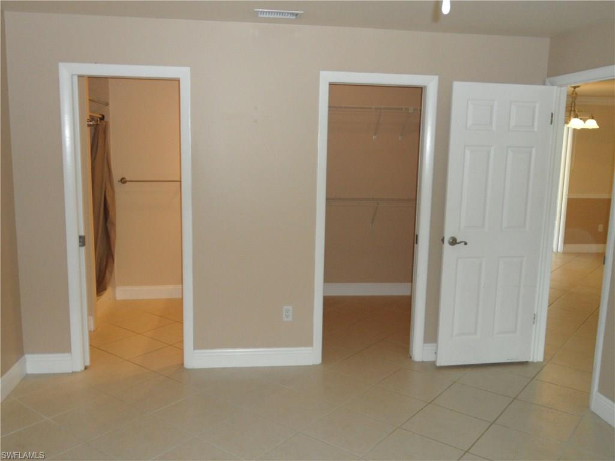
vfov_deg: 44.2
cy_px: 230
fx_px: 569
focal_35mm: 32
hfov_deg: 56.8
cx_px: 308
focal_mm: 5.7
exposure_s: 1/45
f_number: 3.7
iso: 240
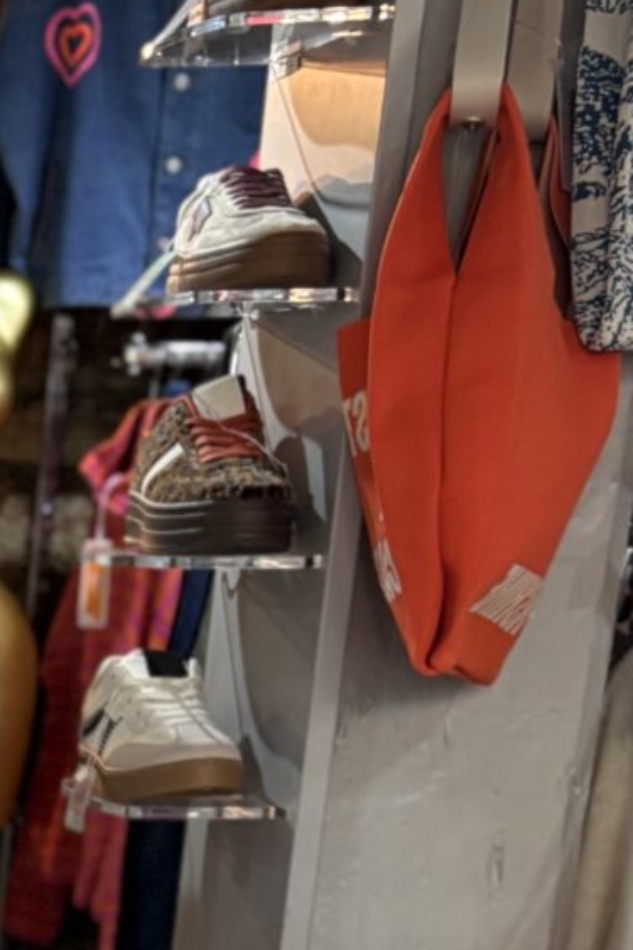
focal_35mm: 123
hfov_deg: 10.0
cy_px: 1382
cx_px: -798
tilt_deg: -23.0
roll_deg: +0.3
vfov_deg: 15.5
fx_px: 3246
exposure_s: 1/50
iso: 160
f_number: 1.6
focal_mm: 5.96
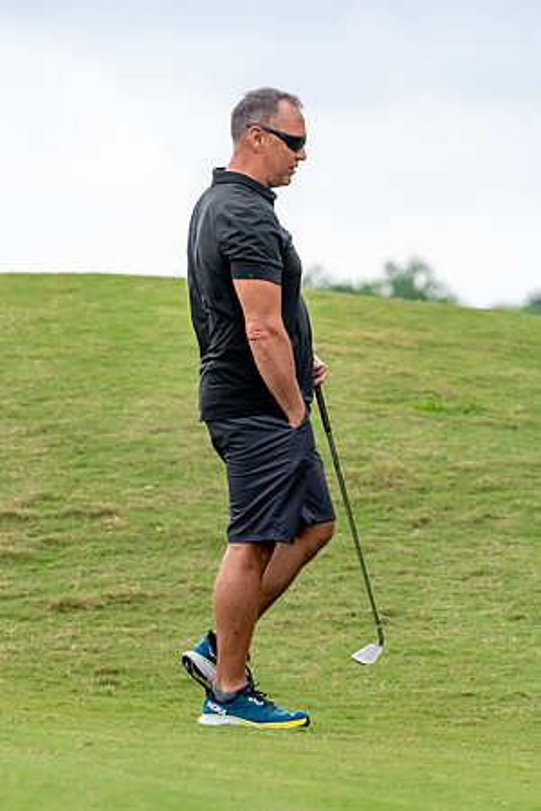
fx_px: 6762
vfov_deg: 6.9
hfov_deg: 4.6
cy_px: 406
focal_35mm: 300
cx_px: 270
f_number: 5.6
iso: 1800
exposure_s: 1/2000
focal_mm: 200
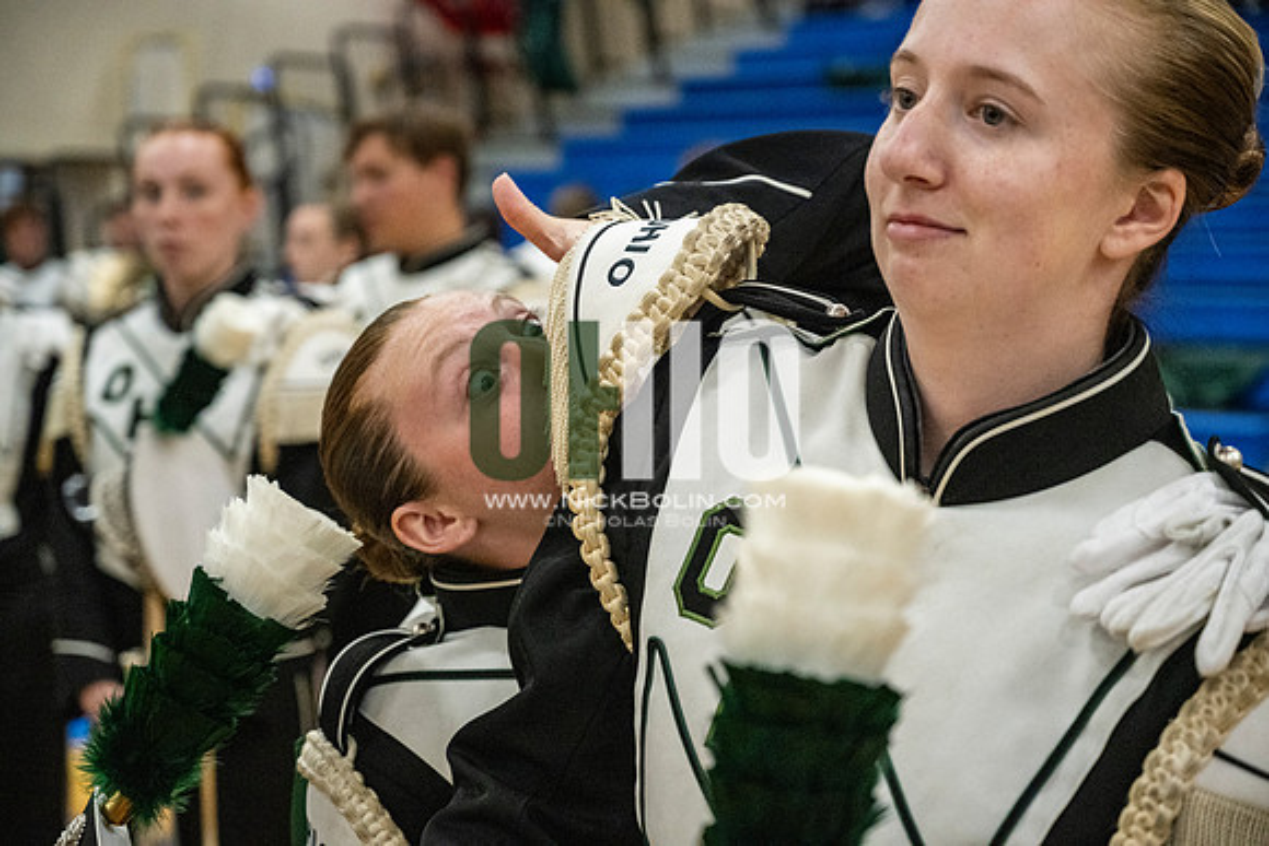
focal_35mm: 69
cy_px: 423
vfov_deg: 19.7
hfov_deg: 29.2
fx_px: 2433
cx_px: 634
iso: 8000
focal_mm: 69
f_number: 4
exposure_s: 1/800
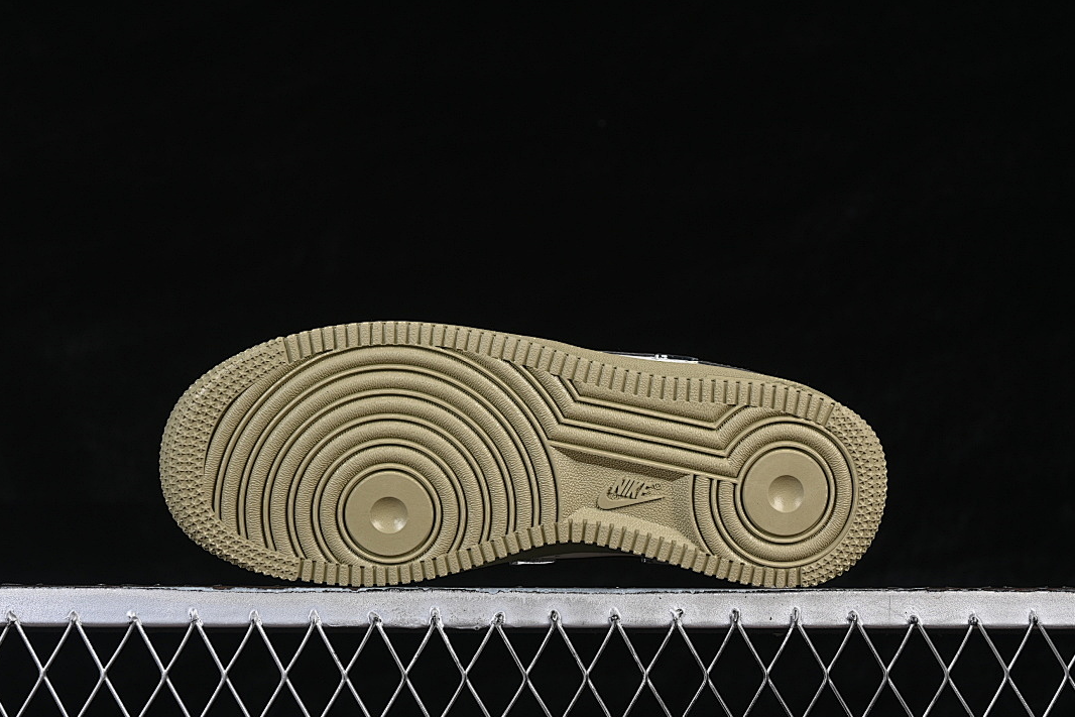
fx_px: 2270
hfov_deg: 26.6
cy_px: 361
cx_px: 540
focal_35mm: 76
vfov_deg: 18.0
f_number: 7.1
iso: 160
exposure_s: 1/80
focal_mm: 50
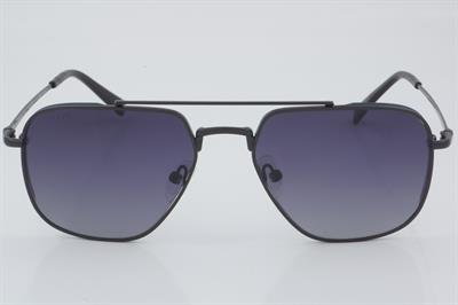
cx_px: 229
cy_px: 152
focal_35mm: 82
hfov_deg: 24.6
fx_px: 1049
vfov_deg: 16.5
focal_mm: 55
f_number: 32
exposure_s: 1/3
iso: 100
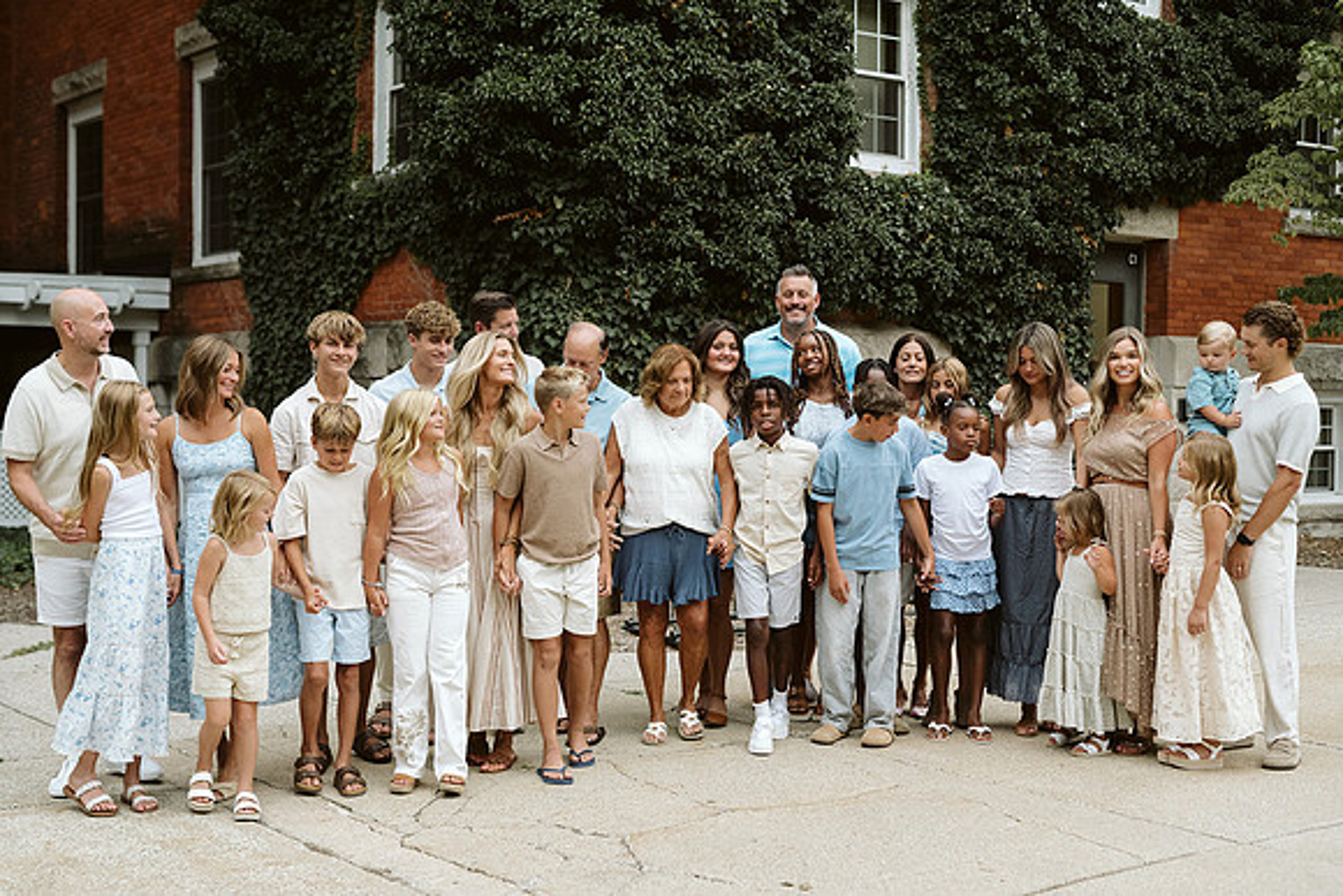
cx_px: 672
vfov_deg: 27.0
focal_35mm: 50
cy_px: 448
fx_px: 1866
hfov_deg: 39.6
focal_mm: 50
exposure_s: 1/640
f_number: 2.8
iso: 1000
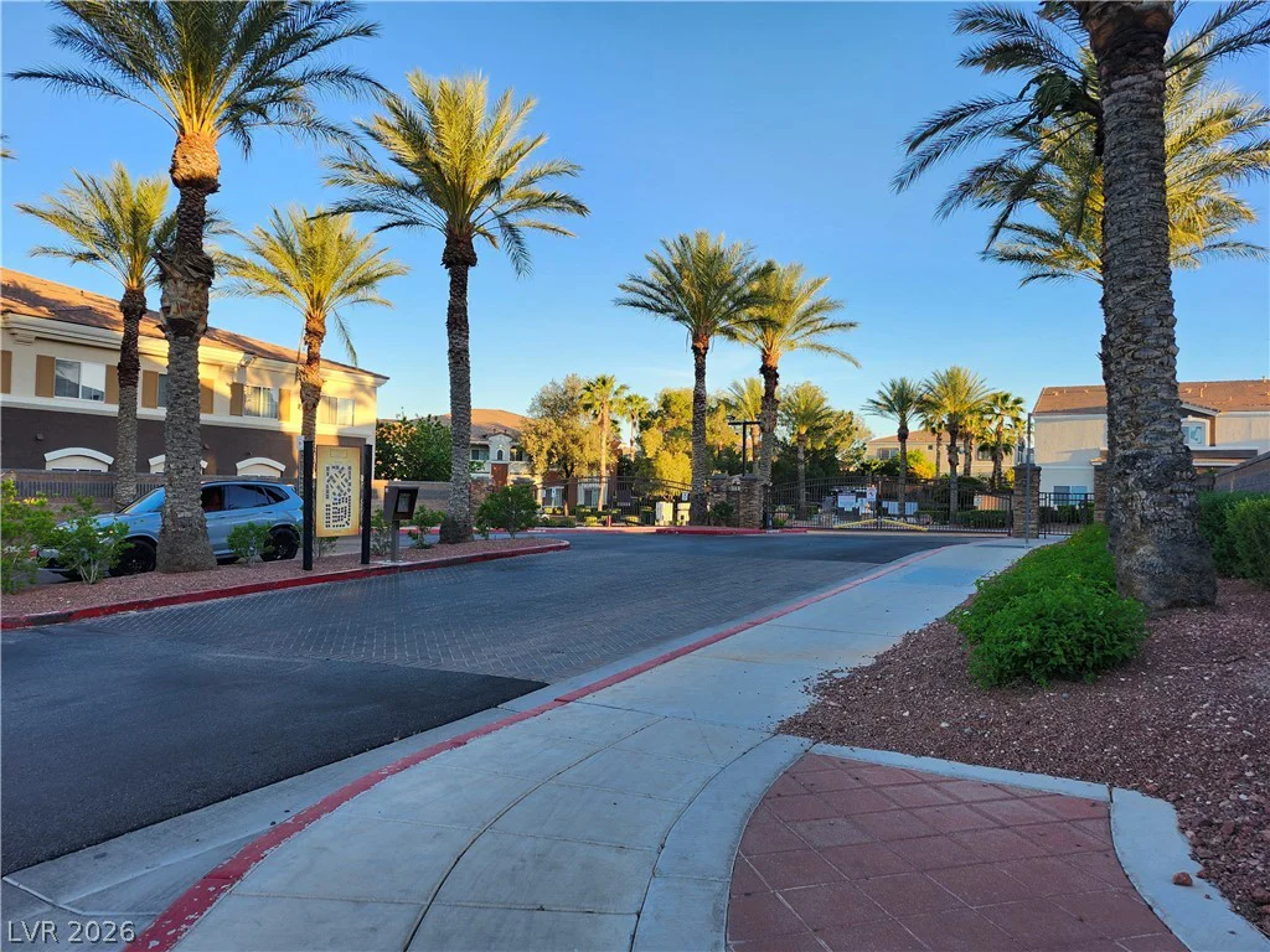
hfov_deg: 73.9
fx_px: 844
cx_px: 635
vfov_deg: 58.9
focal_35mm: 23
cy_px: 476
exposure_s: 1/310
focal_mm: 5.54
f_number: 1.8
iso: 25
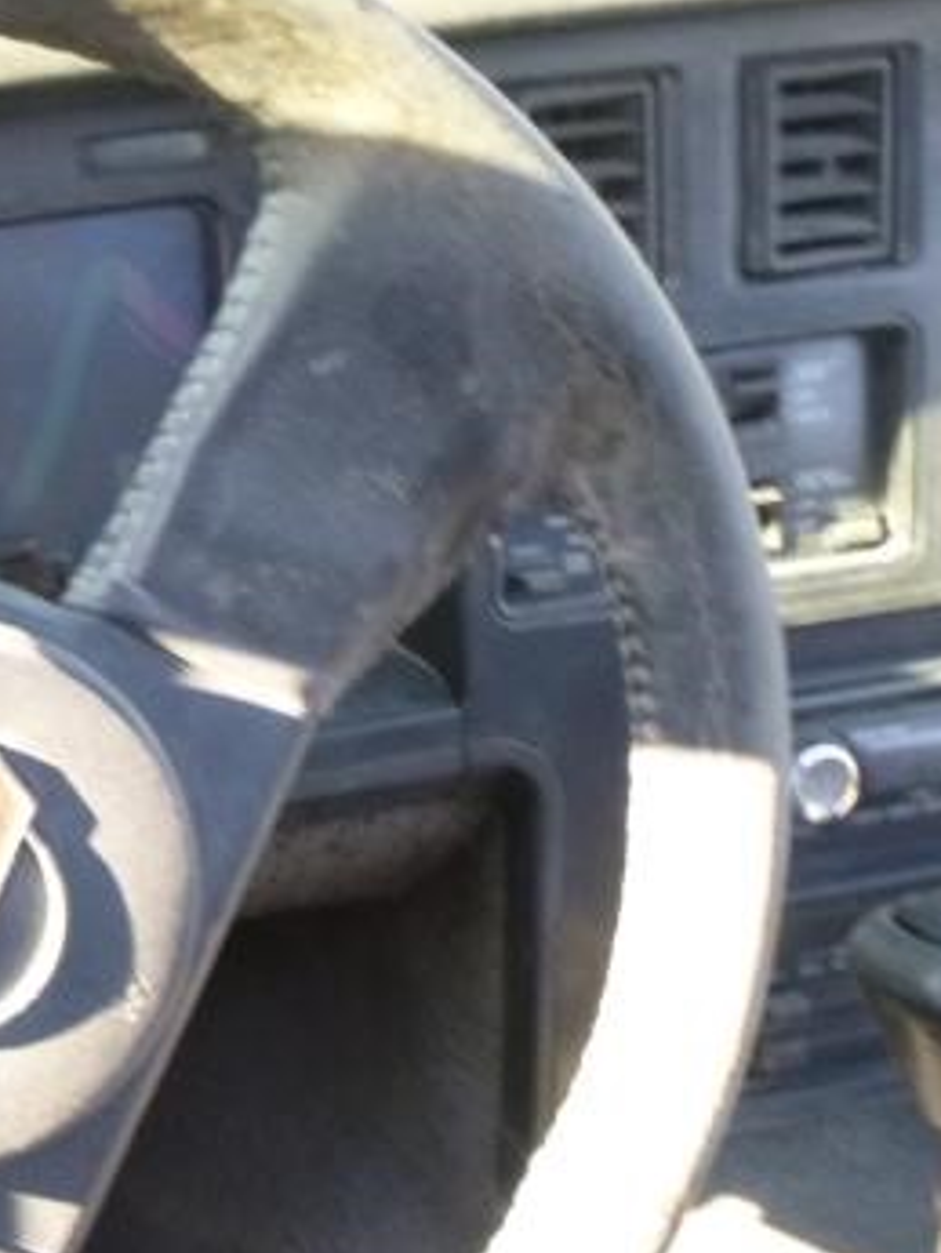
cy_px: 868
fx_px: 2101
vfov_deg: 32.8
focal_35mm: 58
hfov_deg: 23.1
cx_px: -189
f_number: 3.9
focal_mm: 4.5
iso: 320
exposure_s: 1/60
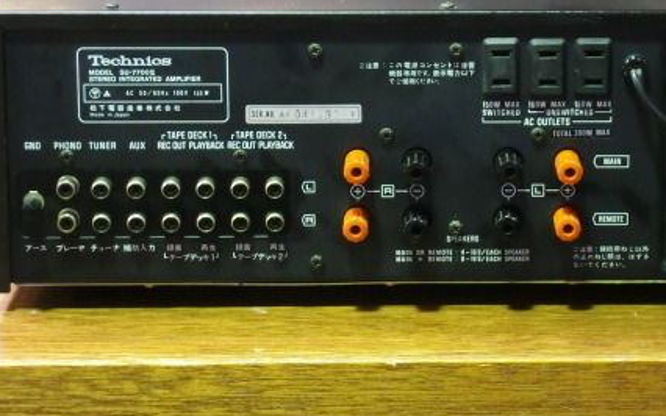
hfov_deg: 14.1
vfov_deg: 8.8
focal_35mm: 148
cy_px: 84
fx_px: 2686
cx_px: 447
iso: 400
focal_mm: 16.5
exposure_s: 1/8
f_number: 5.2
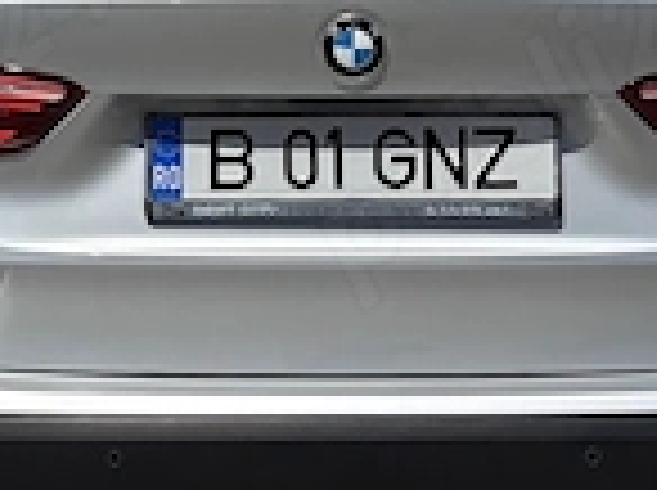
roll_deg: +0.0
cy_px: 108
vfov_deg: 13.7
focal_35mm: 107
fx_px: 2027
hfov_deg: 18.4
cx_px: 288
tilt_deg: -4.2
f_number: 1.6
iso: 64
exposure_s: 1/7813
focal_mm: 5.96
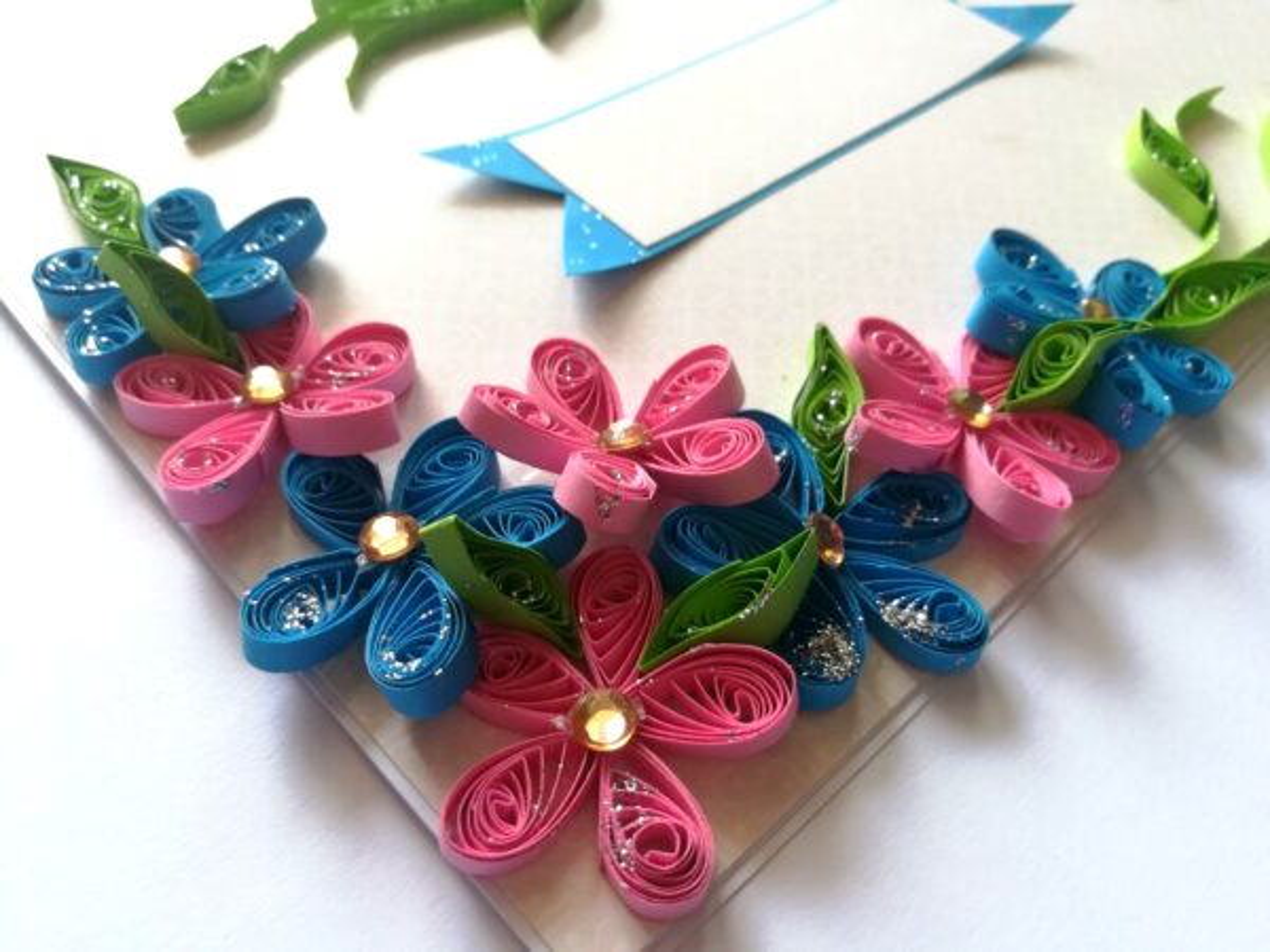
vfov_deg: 53.1
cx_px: 635
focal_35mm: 26
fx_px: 954
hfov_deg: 67.3
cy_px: 476
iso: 50
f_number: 2.2
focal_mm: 3.83
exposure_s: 1/111
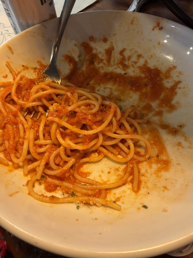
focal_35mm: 24
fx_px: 178
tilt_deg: -54.5
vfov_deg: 71.6
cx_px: 96
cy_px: 129
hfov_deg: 56.8
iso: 250
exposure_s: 1/60
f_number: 2.2
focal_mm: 2.22
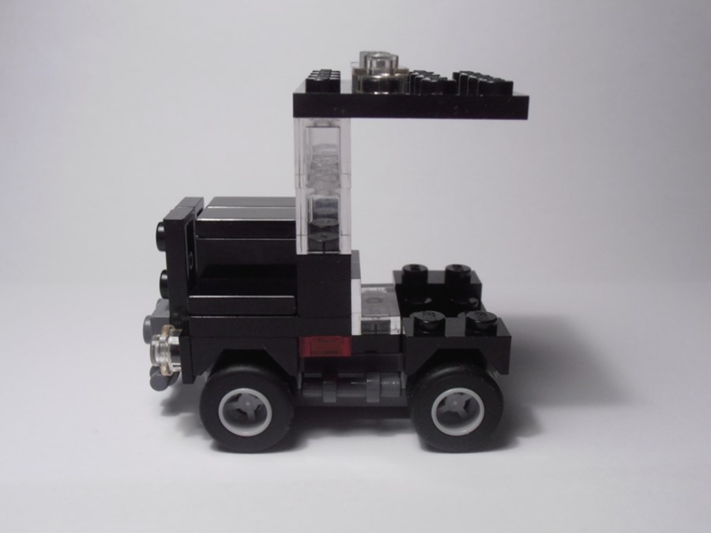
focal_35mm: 37
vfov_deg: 38.7
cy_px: 266
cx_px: 356
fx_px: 760
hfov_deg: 50.1
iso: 80
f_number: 3.9
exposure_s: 1/50
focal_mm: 6.61
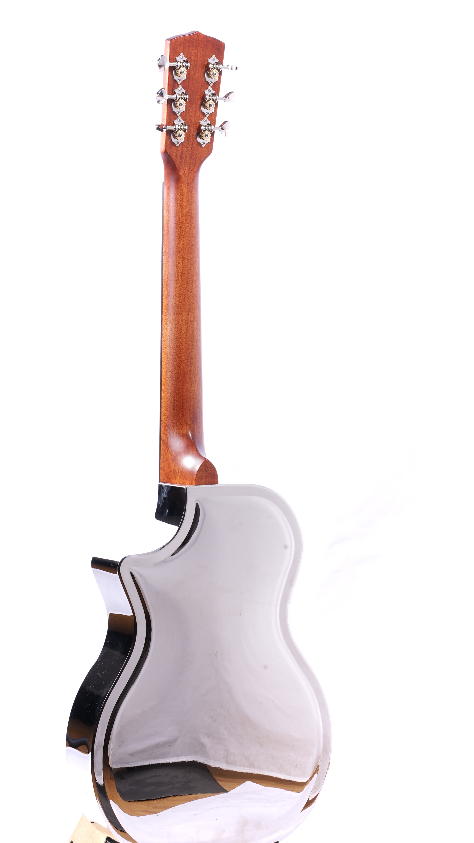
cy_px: 442
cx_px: 213
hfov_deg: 14.9
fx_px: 1810
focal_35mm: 81
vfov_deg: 26.2
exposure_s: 1/50
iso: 100
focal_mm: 67
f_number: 20
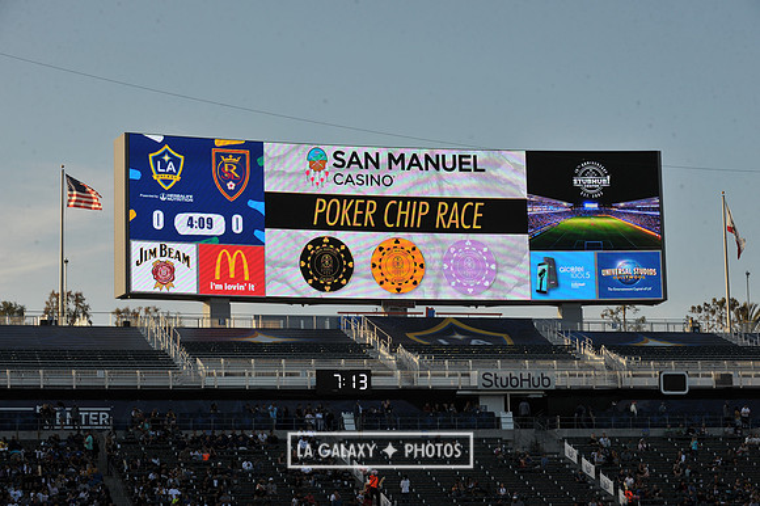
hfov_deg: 20.8
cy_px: 253
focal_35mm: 98
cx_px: 380
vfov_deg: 13.9
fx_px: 2068
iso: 400
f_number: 11
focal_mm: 98
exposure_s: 1/500
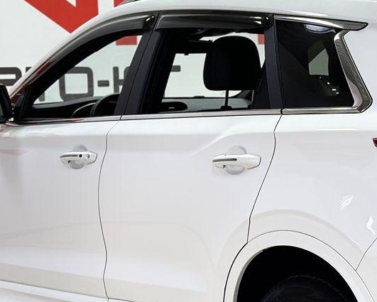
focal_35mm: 127
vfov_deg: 12.1
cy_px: 240
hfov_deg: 15.0
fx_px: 1417
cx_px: 340
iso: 80
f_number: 1.78
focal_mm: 6.86
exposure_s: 1/100
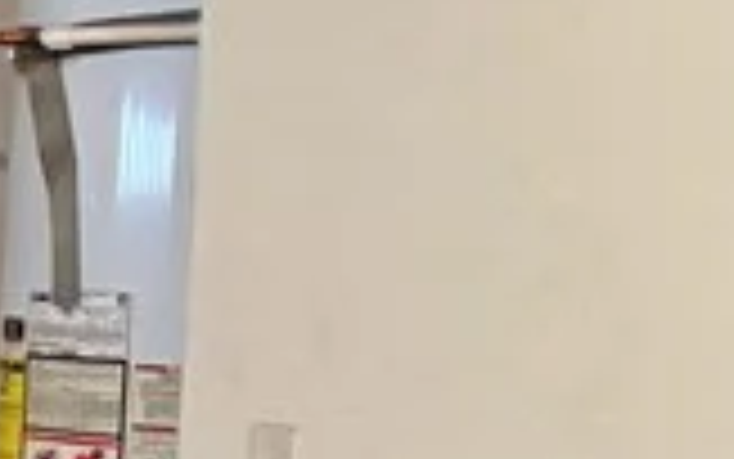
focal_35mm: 160
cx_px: -1531
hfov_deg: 9.7
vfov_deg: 8.2
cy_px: 356
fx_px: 3202
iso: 800
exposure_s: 1/60
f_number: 1.78
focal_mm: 6.76
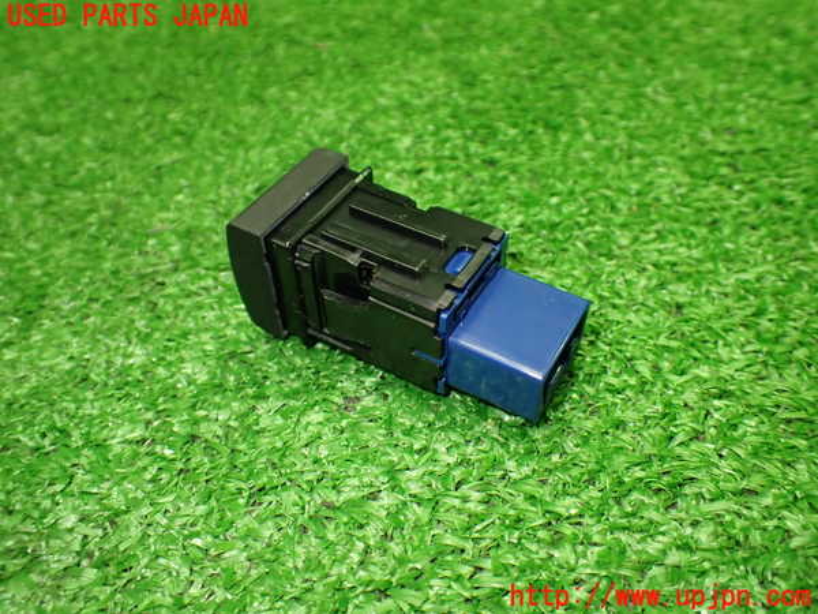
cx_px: 409
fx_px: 709
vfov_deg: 46.8
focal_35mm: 30
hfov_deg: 60.0
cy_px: 307
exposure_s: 1/125
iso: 500
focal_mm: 5.4
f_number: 2.3
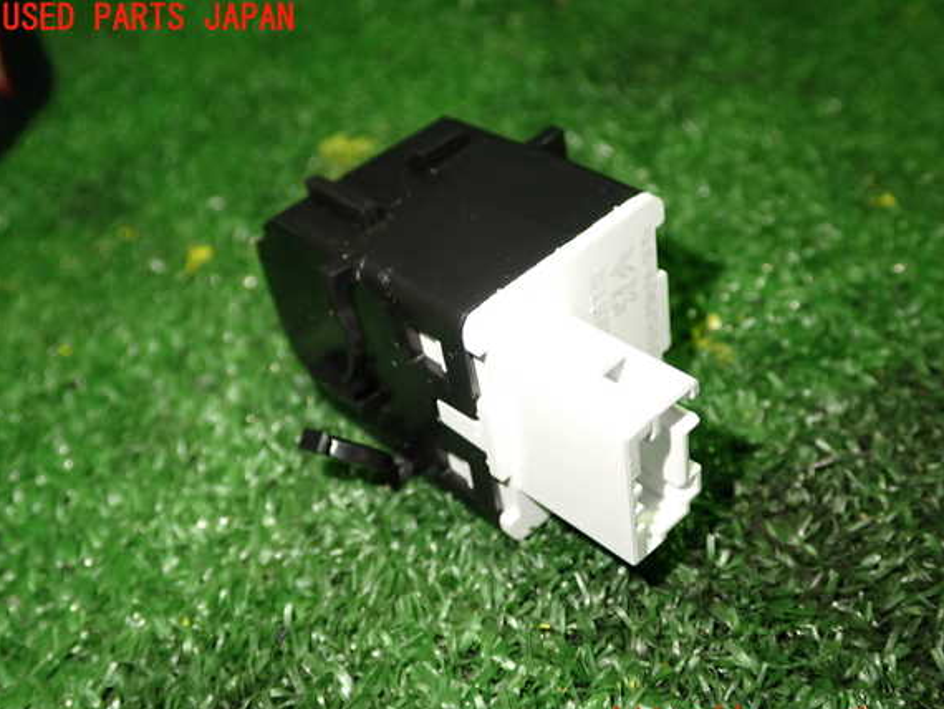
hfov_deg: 46.8
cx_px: 490
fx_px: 1091
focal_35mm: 40
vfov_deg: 36.0
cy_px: 371
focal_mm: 6.83
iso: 320
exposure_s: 1/40
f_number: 2.7
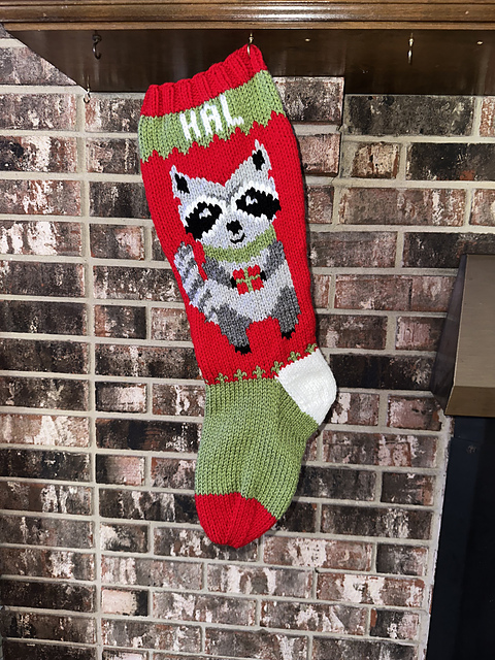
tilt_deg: -9.4
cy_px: 330
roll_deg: -2.0
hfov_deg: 56.8
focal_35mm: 24
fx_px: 458
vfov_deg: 71.6
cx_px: 248
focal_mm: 6.86
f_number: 1.78
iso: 125
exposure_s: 1/11
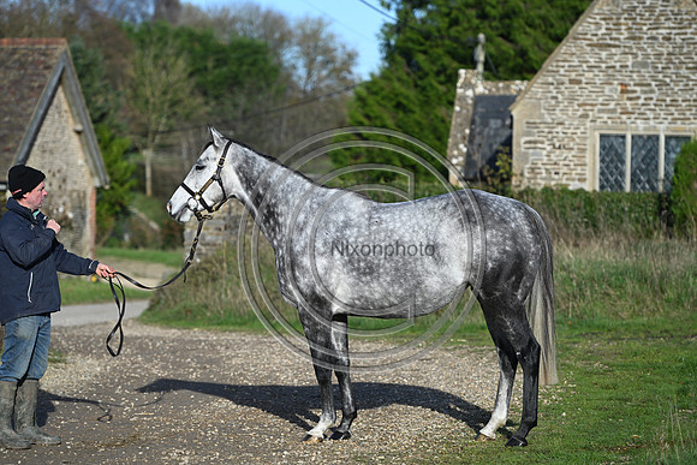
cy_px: 232
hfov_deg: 15.2
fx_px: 2614
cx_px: 348
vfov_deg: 10.2
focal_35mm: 135
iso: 110
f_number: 3.5
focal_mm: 135
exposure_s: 1/1250
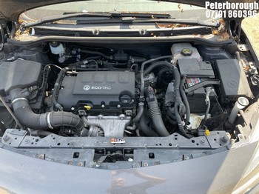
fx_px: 194
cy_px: 97
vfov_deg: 53.0
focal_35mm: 26
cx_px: 130
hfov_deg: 67.3
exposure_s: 1/223
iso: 32
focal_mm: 4.2
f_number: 1.6
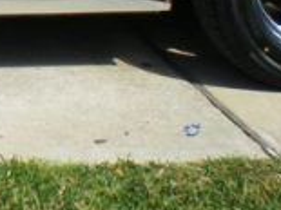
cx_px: -201
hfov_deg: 9.7
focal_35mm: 196
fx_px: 1590
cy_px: -14
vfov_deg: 7.5
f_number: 4.6
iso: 64
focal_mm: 6.3
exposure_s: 1/440
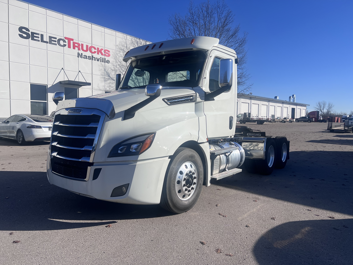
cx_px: 176
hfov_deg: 67.3
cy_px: 132
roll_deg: -0.4
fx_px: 265
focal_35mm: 26
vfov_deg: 53.1
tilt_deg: -3.6
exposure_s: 1/7463
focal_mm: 5.7
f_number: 1.5
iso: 50
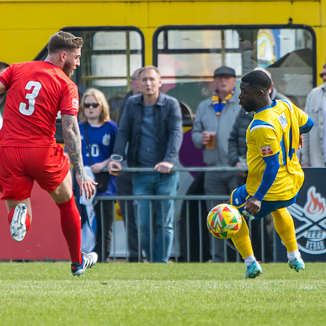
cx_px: 127
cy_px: 180
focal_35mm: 898
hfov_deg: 2.0
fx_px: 9568
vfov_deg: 2.0
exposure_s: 1/1600
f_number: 4
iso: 400
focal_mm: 280
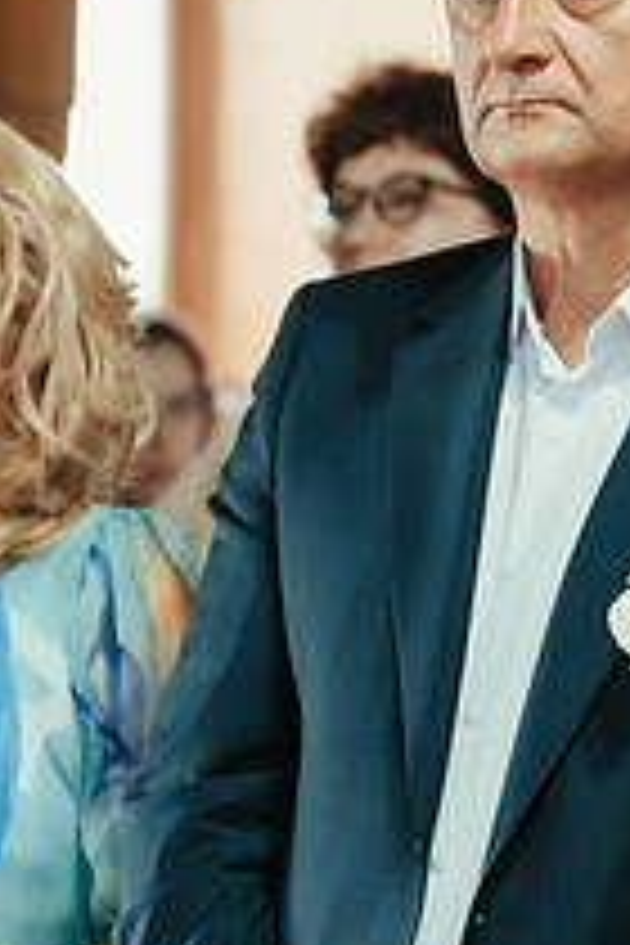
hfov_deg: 6.1
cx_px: 386
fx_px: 5906
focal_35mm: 225
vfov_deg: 9.1
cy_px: 513
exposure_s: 1/160
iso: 1250
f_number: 2.8
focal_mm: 70
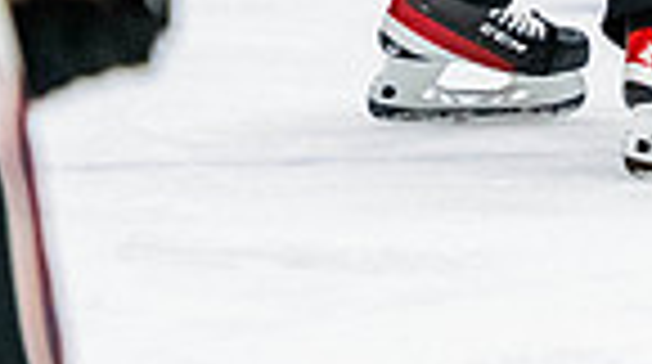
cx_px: 1282
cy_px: -430
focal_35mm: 936
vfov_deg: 1.3
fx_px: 16155
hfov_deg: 2.3
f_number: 2.8
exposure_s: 1/640
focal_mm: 145
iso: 3200
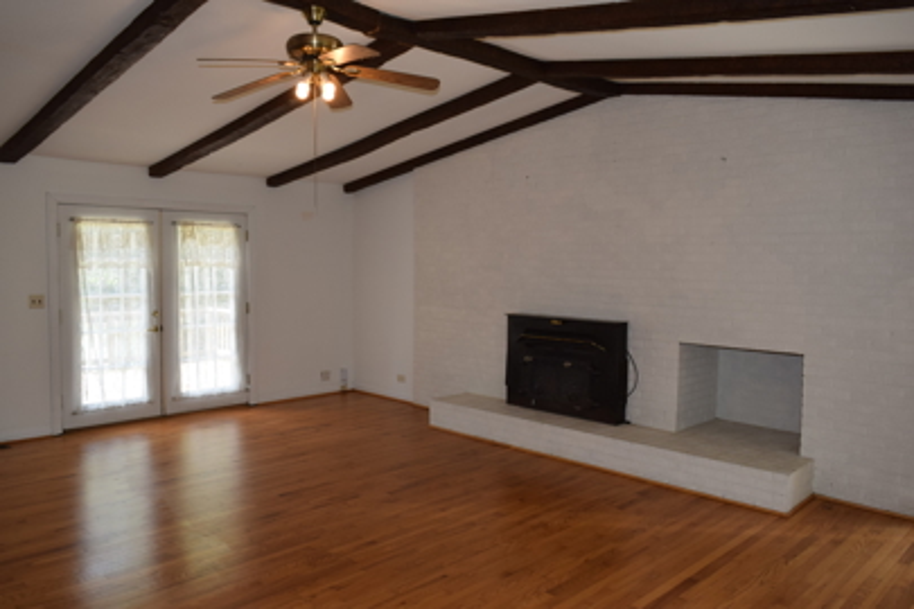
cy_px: 304
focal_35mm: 27
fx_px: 685
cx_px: 457
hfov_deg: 67.4
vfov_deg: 47.9
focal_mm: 18
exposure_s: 1/125
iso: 500
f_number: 5.6
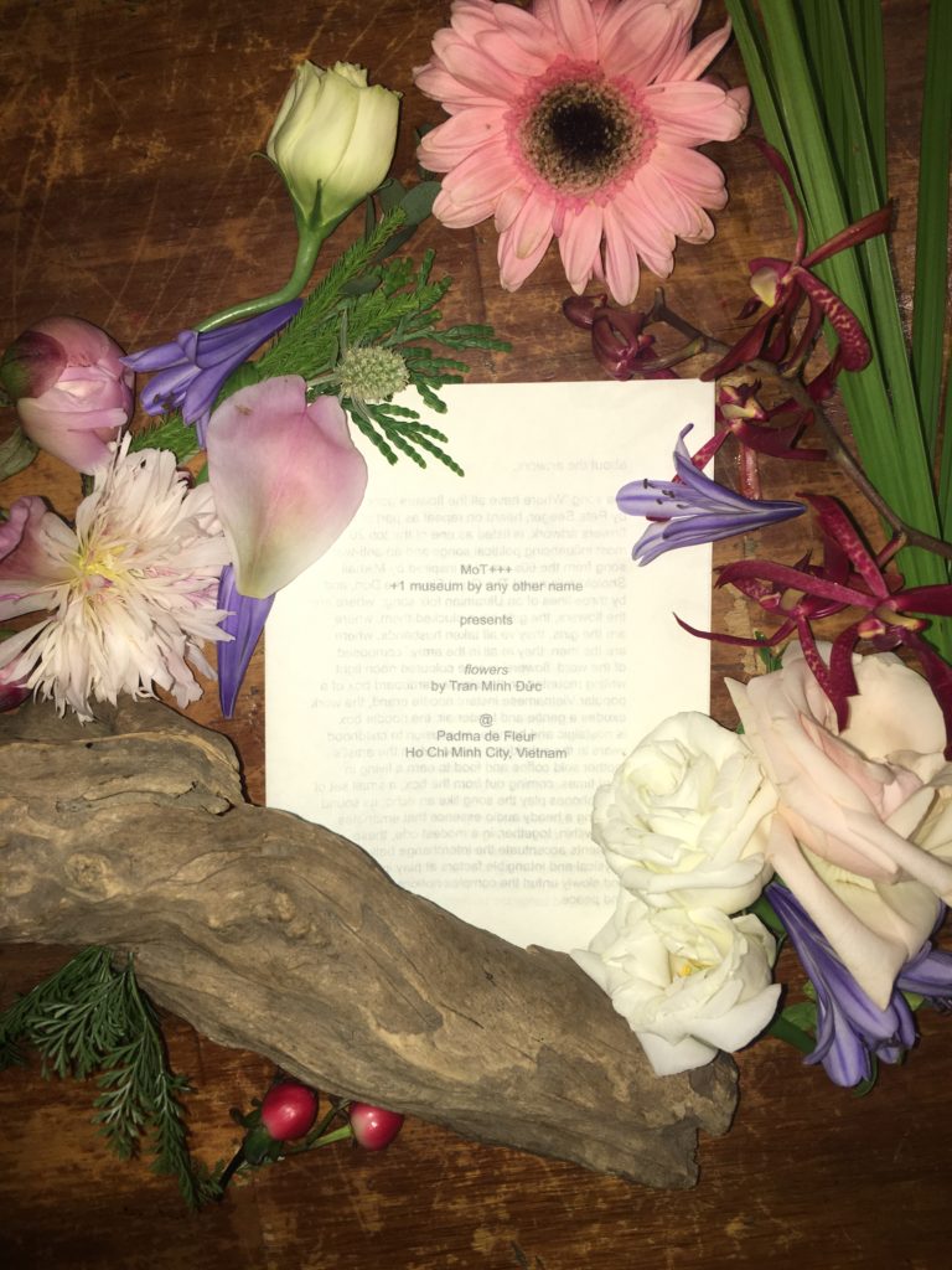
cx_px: 476
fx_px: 1063
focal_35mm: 29
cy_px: 635
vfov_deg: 61.7
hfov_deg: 48.2
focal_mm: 4.15
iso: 25
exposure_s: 1/88
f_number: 2.2
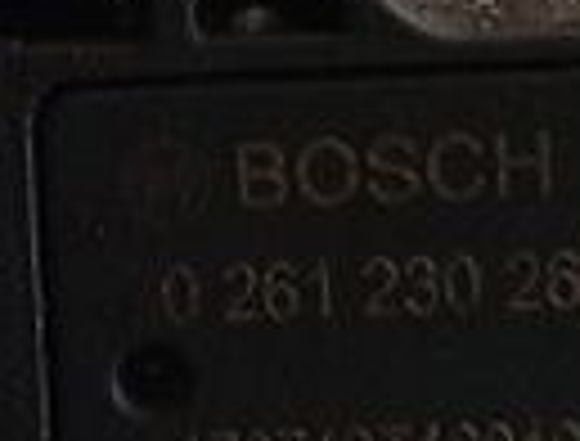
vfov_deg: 5.8
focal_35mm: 256
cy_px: 328
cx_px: 133
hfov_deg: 7.7
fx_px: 4309
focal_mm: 3.96
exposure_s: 1/50
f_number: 1.8
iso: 135
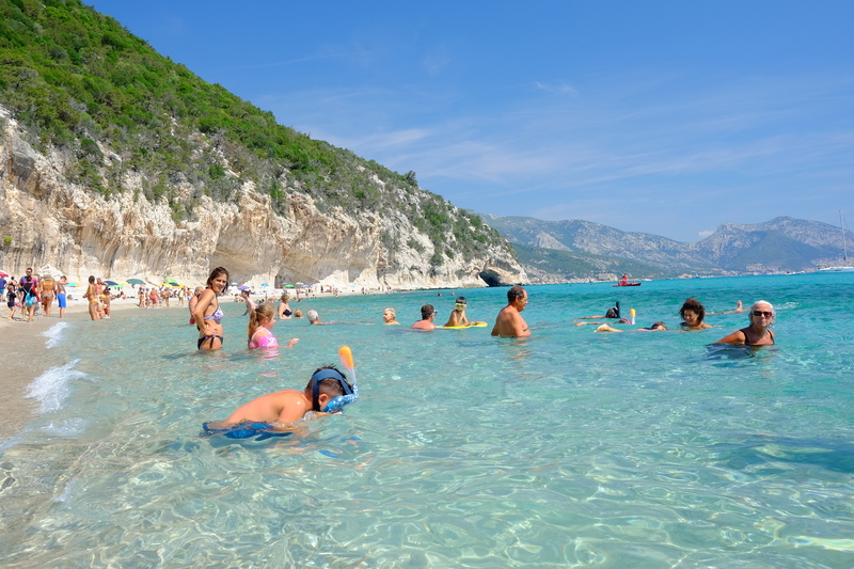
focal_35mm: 35
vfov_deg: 37.8
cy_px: 284
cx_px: 427
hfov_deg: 54.4
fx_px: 830
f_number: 8
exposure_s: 1/125
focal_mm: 23
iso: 400
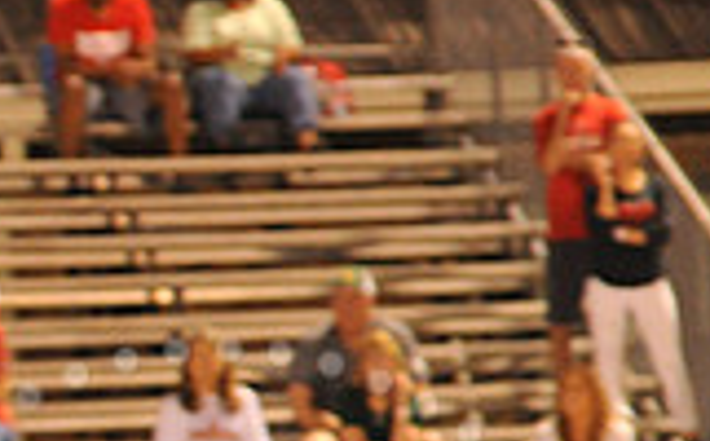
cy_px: 754
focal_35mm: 735
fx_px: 14197
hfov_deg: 2.9
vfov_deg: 1.8
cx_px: 220
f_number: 5
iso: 5000
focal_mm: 200
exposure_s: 1/160
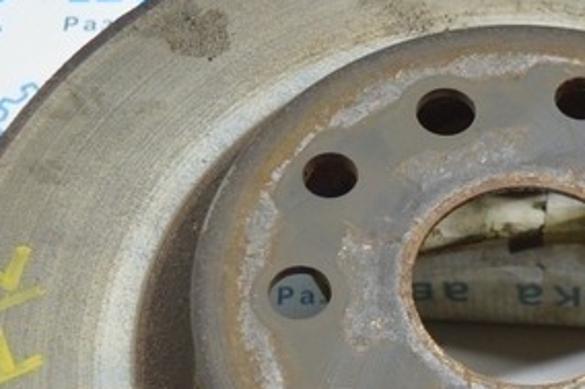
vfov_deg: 12.5
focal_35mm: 108
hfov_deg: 18.7
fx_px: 1754
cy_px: 400
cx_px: 484
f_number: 3.8
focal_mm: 20
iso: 400
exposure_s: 1/50
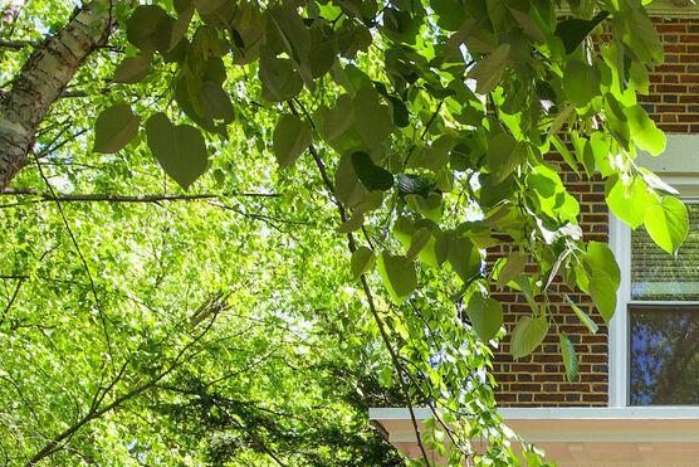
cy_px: 584
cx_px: 973
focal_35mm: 61
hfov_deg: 26.5
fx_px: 1176
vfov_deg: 20.7
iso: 200
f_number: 8
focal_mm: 19.5
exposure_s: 1/80
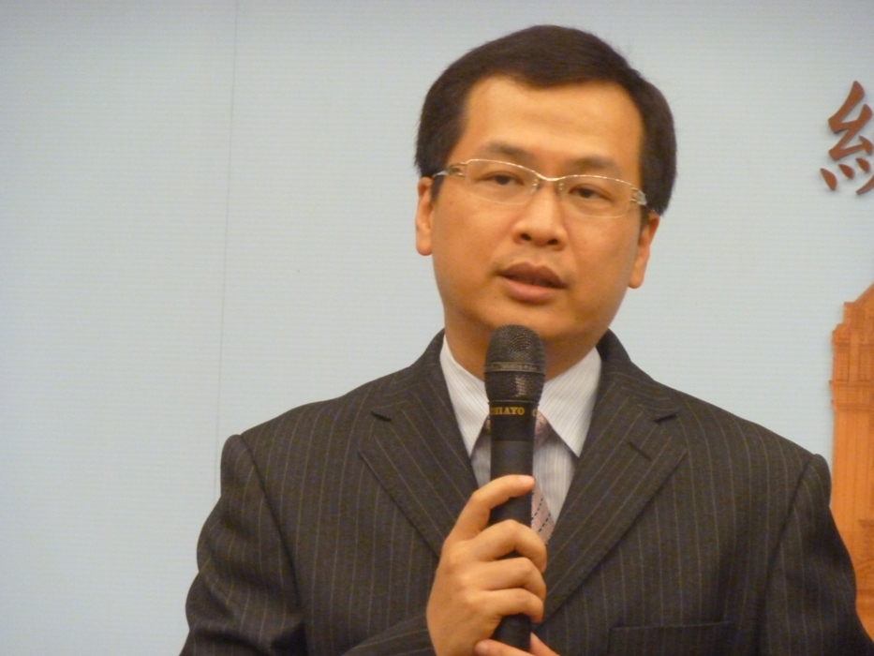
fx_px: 5303
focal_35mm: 210
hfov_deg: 9.4
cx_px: 437
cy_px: 328
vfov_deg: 7.1
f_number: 4.6
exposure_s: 1/30
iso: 800
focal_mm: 34.4
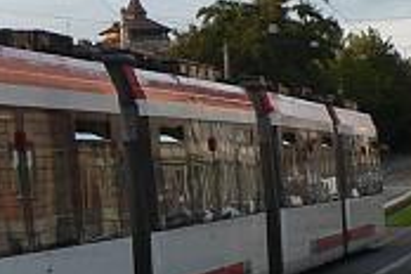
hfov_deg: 11.8
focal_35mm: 172
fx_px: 1964
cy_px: 161
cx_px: -21
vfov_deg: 8.0
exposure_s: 1/100
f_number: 3.6
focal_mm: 6
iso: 80
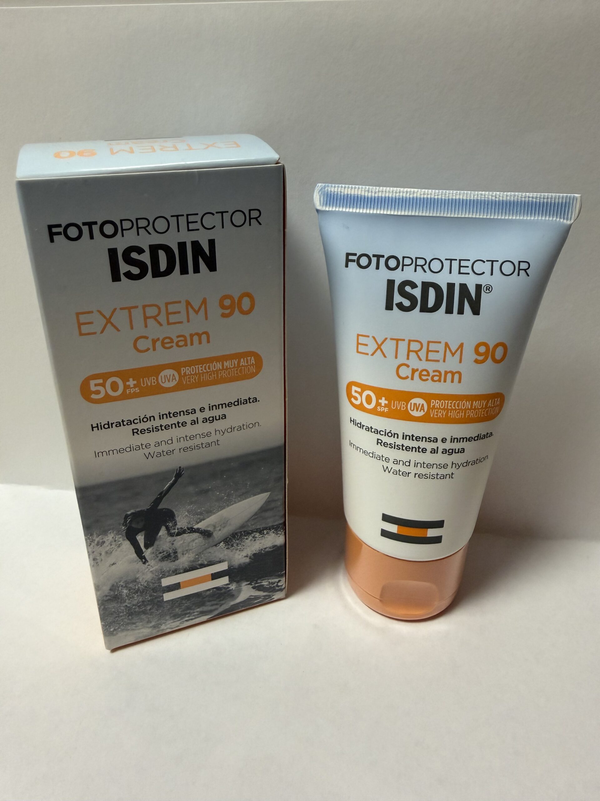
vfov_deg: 71.6
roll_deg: -0.1
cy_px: 400
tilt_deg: -23.8
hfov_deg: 56.8
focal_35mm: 24
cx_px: 300
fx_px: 555
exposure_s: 1/100
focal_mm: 2.22
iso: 320
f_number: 2.2
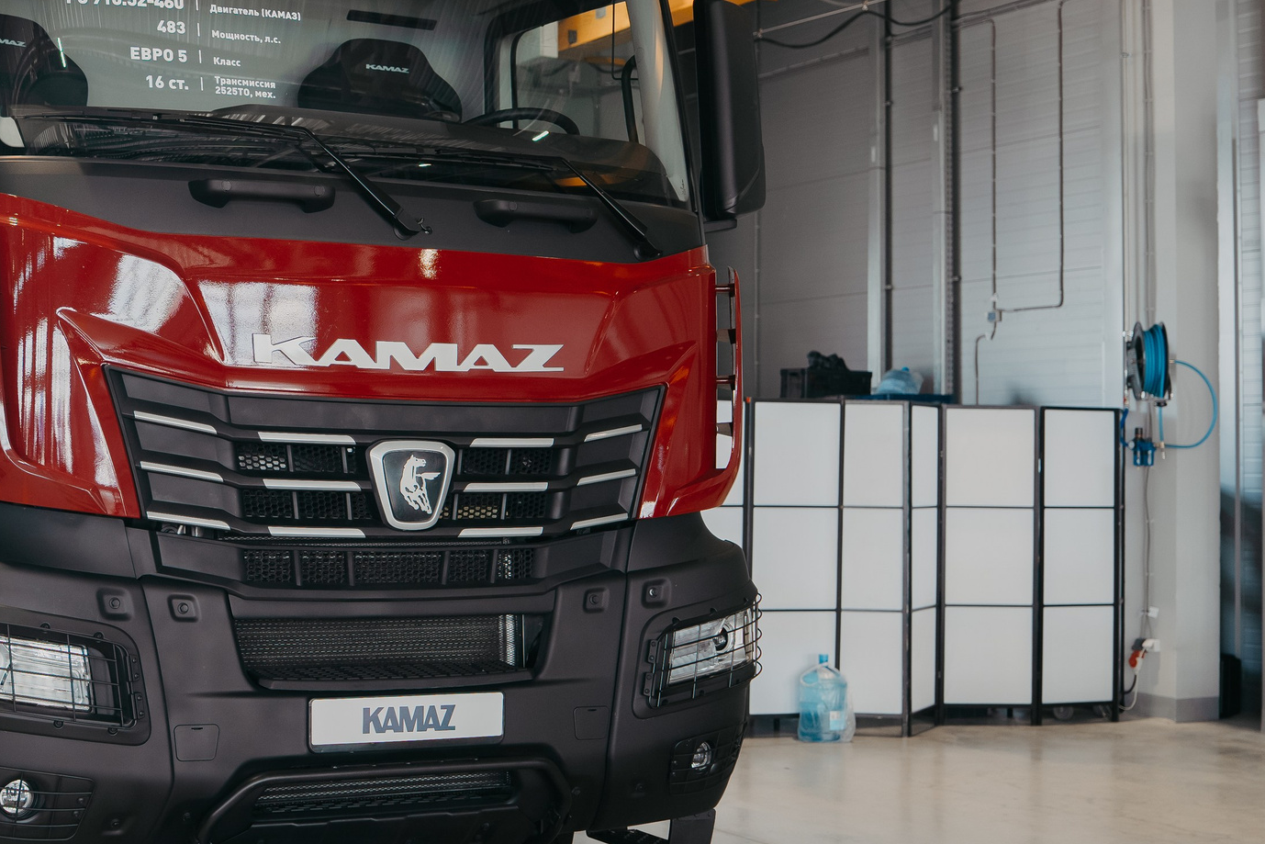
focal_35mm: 52
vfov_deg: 26.0
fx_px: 1827
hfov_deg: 36.9
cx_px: 259
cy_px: 371
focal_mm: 28
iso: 160
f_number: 2.5
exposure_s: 1/125
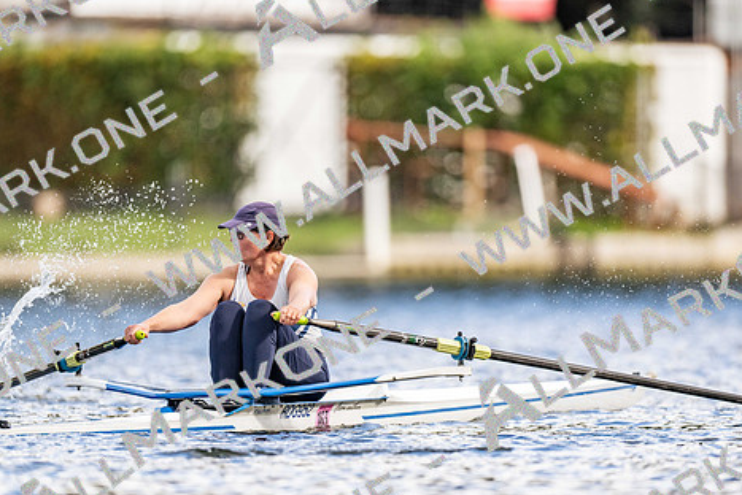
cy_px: 302
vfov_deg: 1.8
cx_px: 343
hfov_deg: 2.8
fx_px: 15364
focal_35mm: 745
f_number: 4
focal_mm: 600
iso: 560
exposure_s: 1/2500
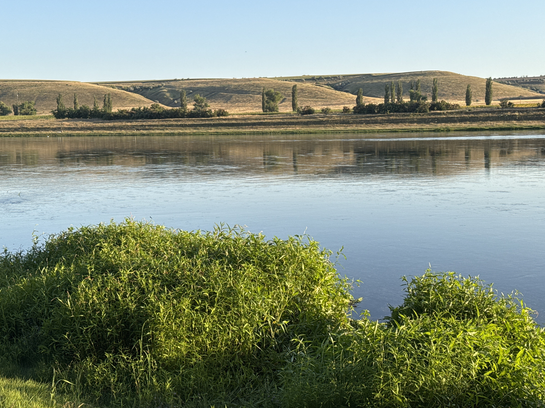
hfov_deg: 38.9
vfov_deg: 29.7
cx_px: 277
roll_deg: +1.1
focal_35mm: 49
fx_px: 771
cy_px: 203
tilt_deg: -6.2
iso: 64
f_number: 1.78
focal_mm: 6.76
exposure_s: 1/1427
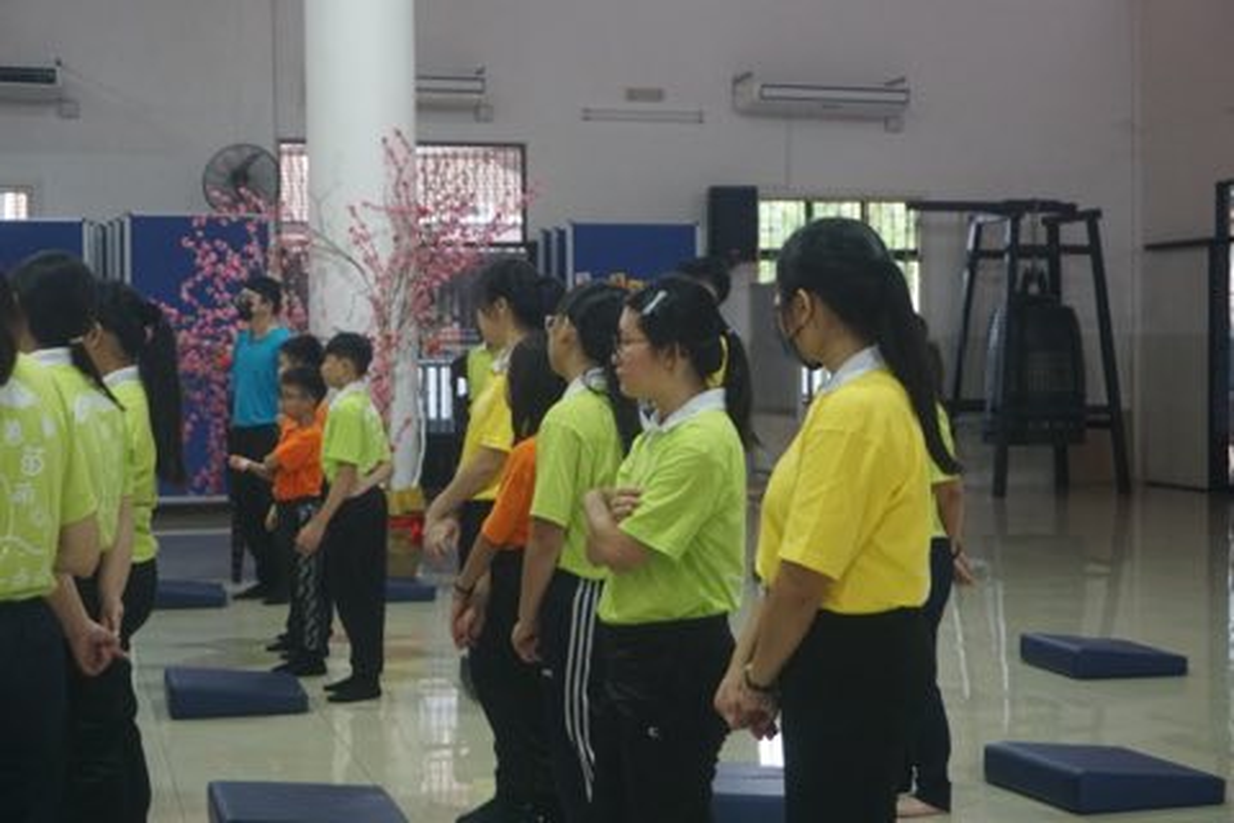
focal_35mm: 62
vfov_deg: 22.1
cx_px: 617
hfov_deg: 32.6
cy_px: 412
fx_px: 2108
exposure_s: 1/160
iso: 1600
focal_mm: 41
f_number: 5.6
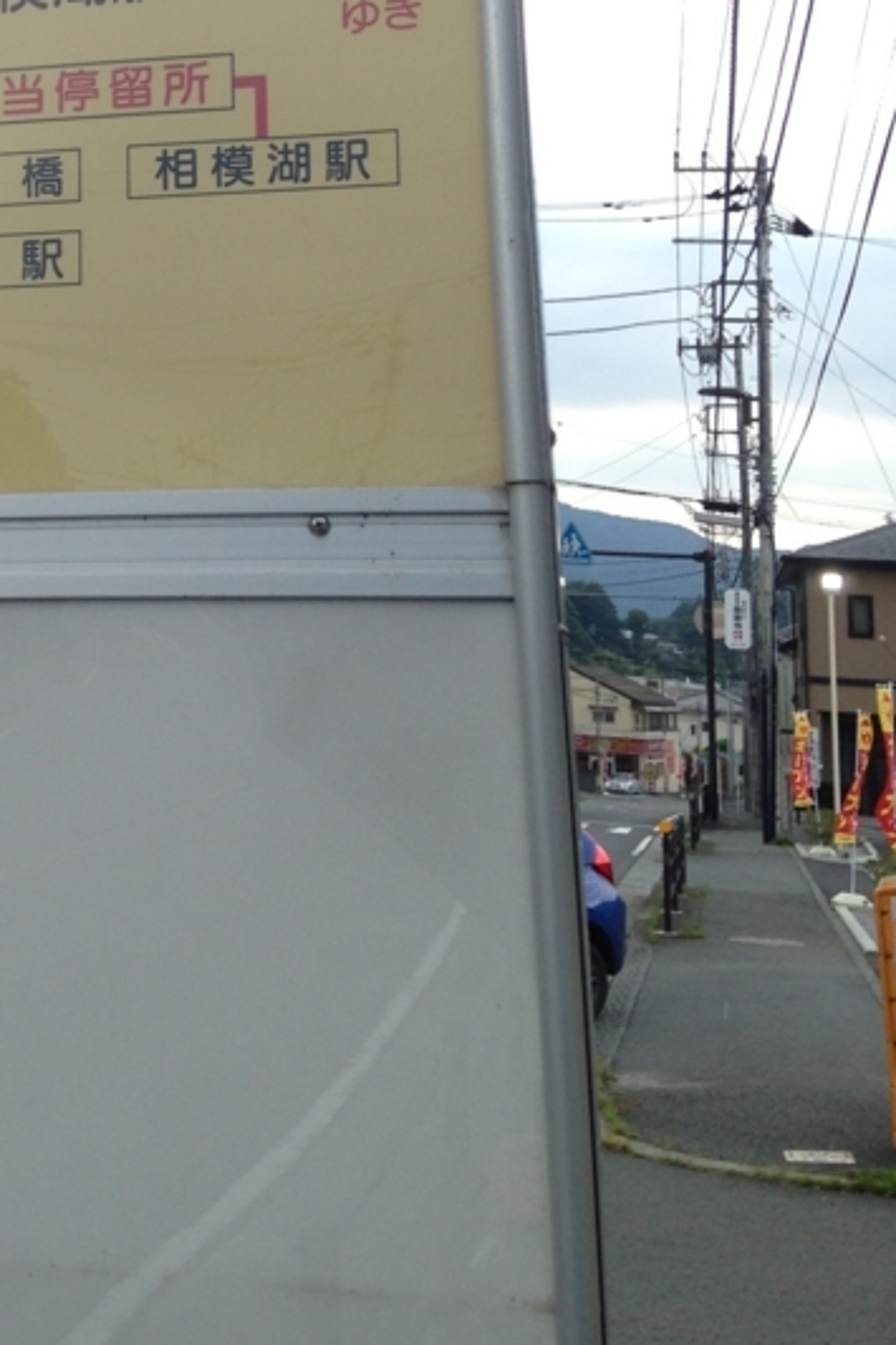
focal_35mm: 66
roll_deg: -2.7
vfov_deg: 29.7
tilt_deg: +11.7
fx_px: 2465
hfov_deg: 19.8
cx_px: -50
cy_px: 232
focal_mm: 4.12
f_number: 2.4
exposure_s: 1/191
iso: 50
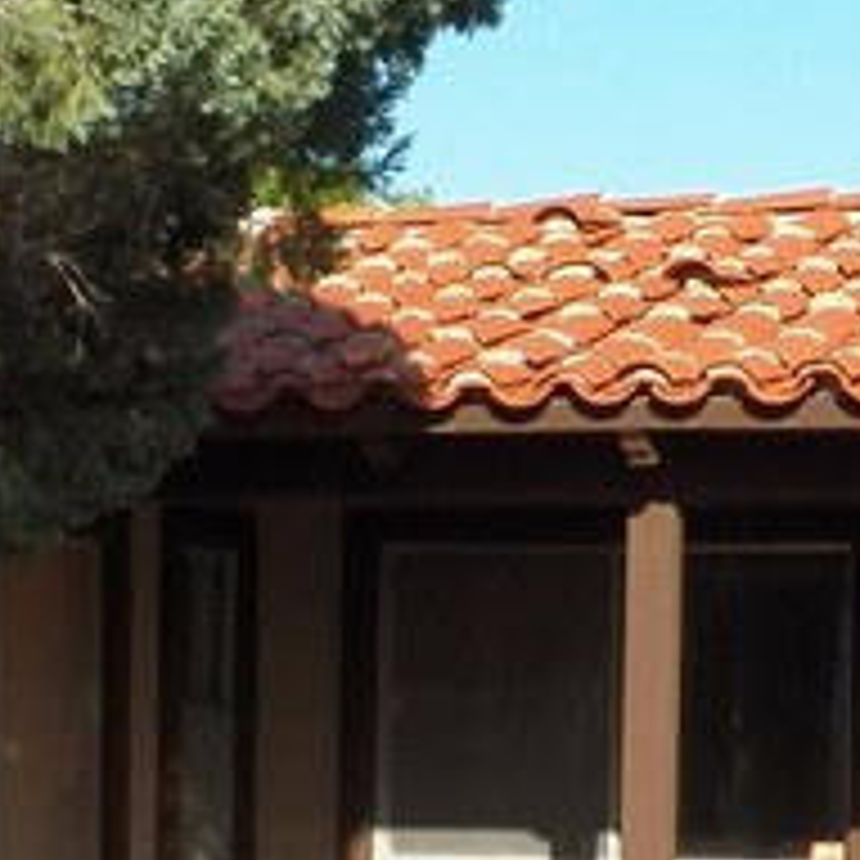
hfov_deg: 10.8
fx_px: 4553
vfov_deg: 10.7
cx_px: 545
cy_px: 765
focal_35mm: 162
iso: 125
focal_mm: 6.3
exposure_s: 1/800
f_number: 4
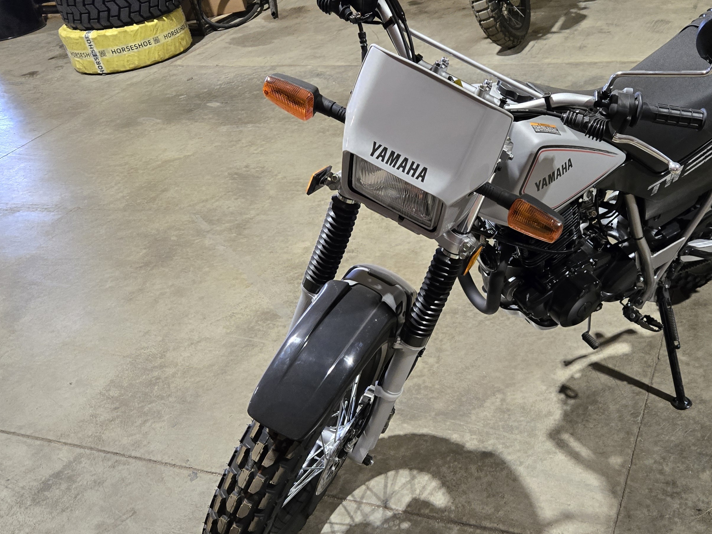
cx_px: 481
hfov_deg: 48.1
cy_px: 279
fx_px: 782
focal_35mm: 38
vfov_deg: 37.7
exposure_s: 1/120
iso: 400
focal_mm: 5.4
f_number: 1.8
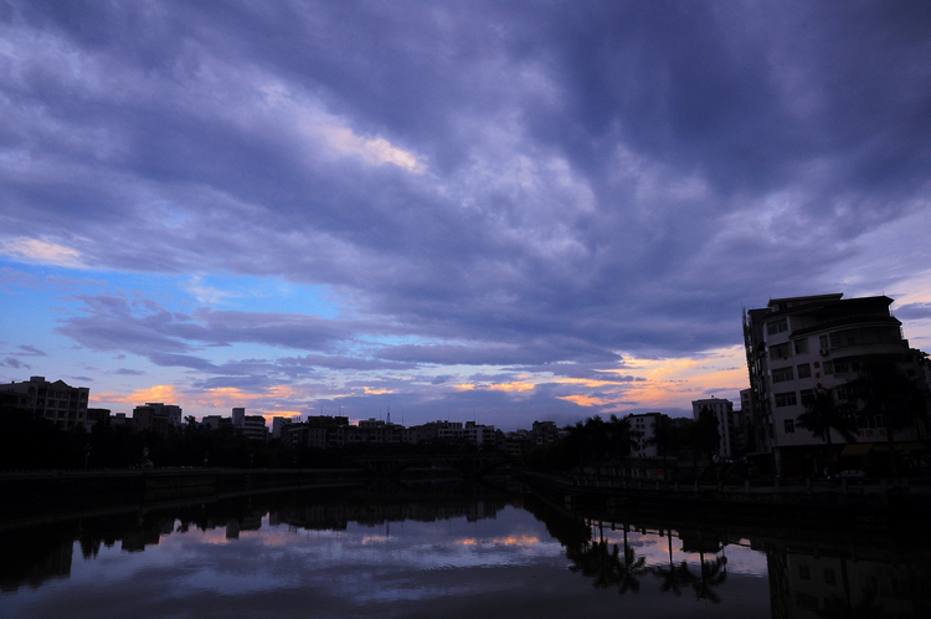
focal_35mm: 24
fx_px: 620
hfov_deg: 73.8
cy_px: 310
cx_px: 466
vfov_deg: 53.0
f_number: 14
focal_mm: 16
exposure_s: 1/60
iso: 500
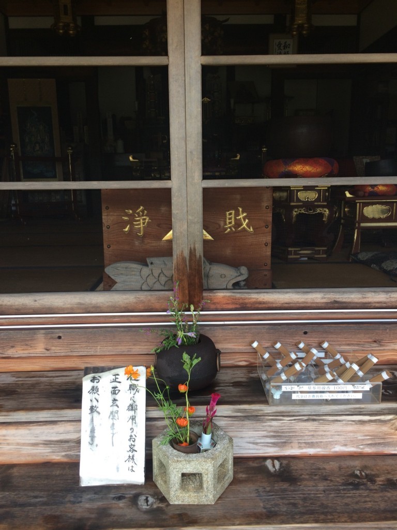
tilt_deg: -13.5
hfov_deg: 48.2
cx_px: 198
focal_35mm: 29
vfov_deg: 61.7
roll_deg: +3.0
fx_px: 443
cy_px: 265
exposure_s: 1/149
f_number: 2.2
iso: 32
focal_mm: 4.15
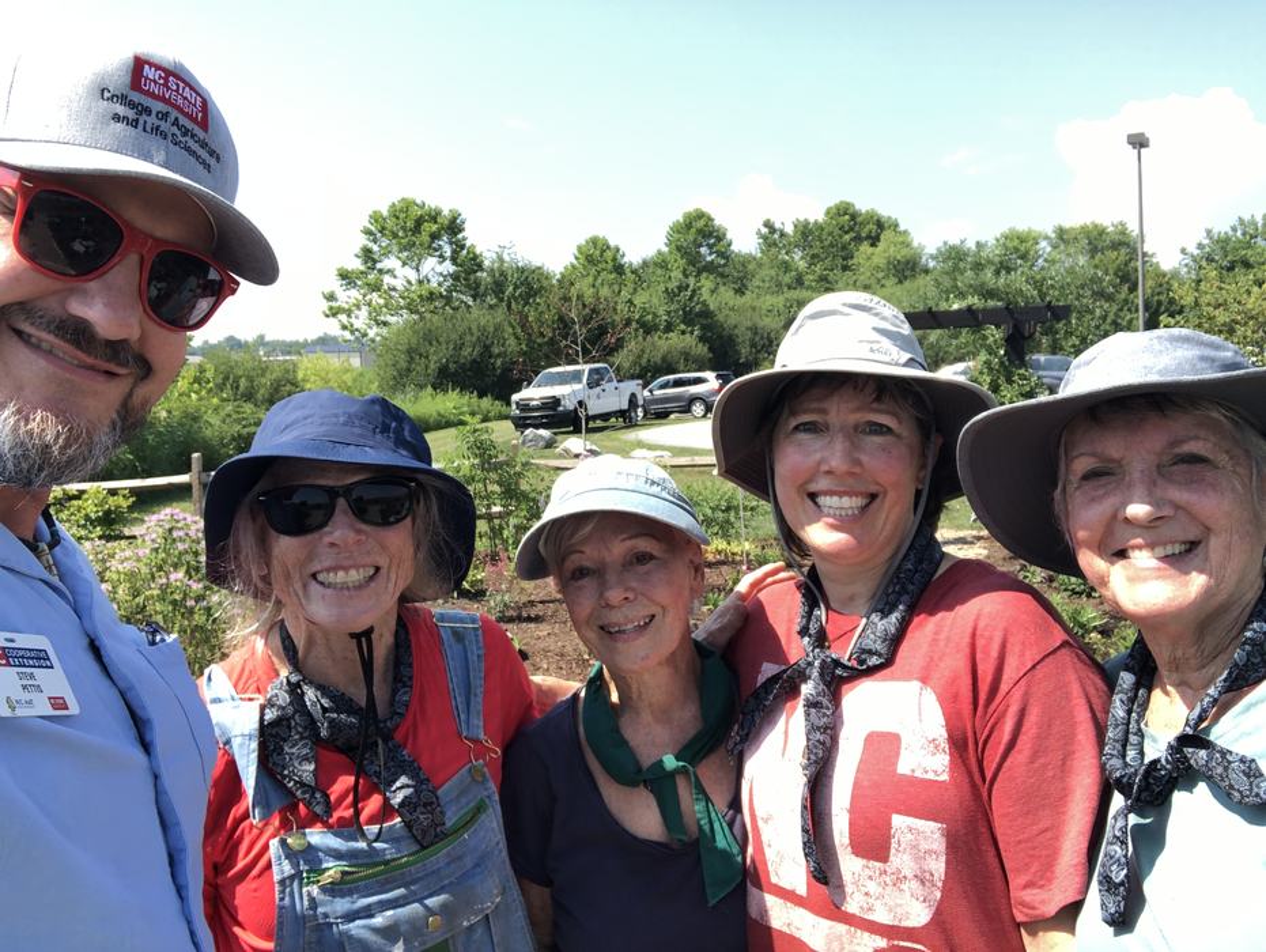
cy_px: 476
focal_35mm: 32
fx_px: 1171
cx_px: 633
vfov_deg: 44.2
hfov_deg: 56.8
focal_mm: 2.87
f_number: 2.2
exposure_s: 1/318
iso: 20
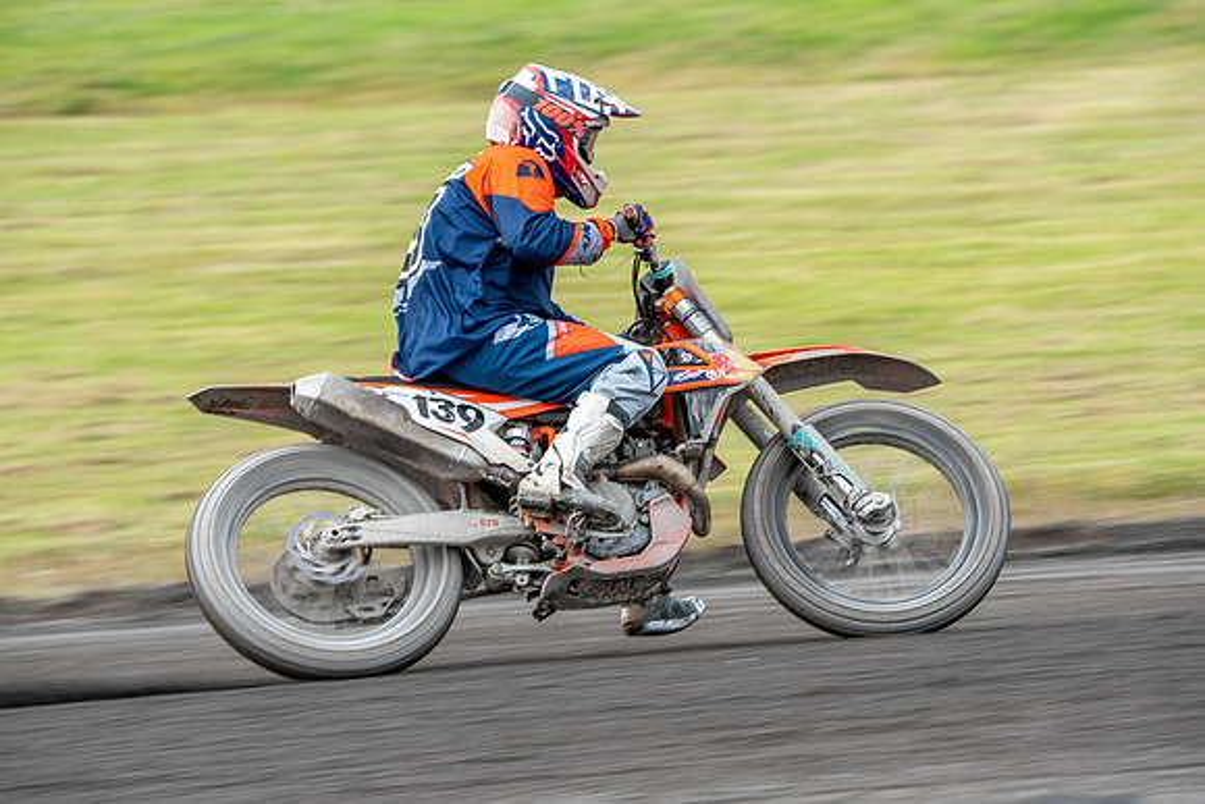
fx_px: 12271
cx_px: 624
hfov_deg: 5.6
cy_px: 430
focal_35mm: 367
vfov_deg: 3.8
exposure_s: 1/250
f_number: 8
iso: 320
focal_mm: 310
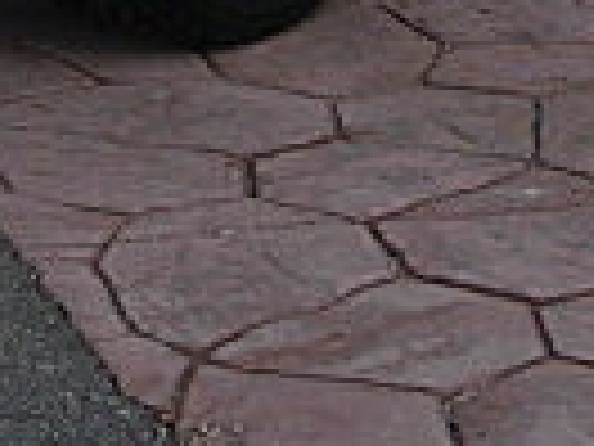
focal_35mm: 174
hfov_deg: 11.3
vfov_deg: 8.2
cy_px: -396
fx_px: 2986
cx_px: 171
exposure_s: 1/250
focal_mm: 6.3
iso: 50
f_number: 2.8
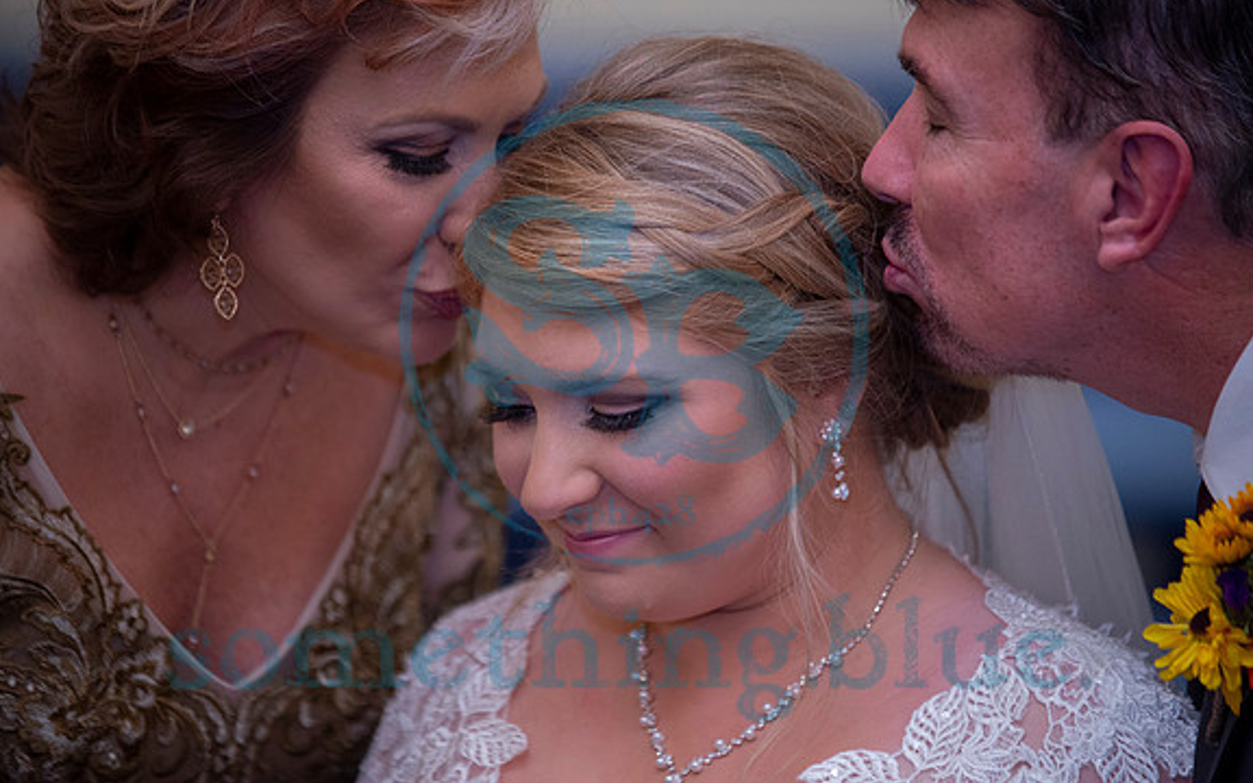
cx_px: 626
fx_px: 6488
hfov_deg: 11.0
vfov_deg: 6.9
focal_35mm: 190
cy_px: 410
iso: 1250
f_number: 2.8
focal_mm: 185
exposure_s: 1/160
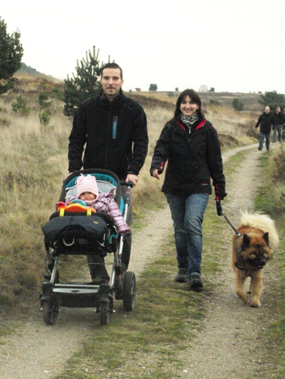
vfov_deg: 20.2
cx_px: 142
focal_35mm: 97
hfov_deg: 15.2
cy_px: 190
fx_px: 1065
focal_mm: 16.87
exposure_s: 1/320
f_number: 10.1
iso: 1600
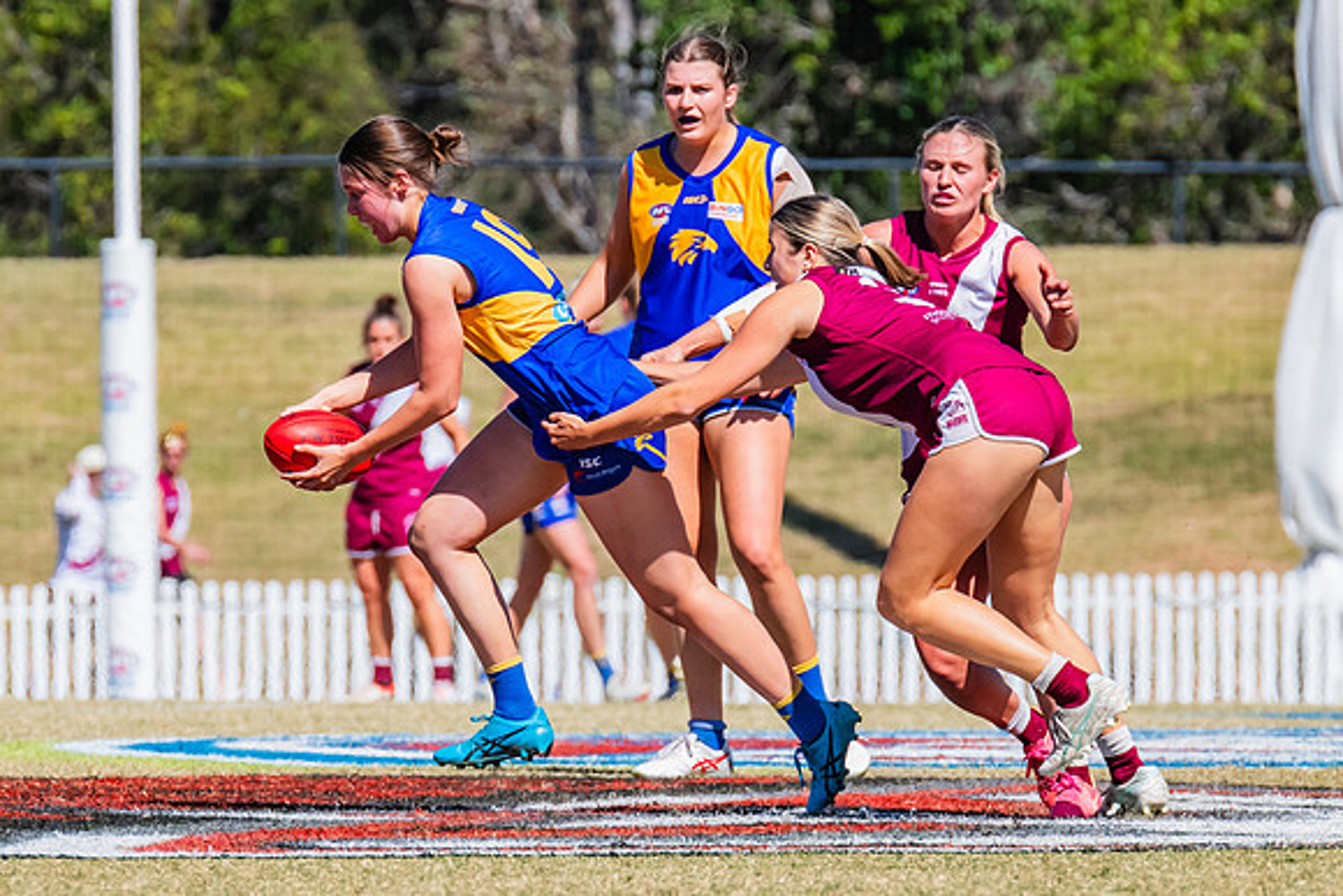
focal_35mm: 697
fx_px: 26017
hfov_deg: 3.0
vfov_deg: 2.0
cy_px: 466
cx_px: 492
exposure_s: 1/1600
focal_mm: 420
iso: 800
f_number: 11
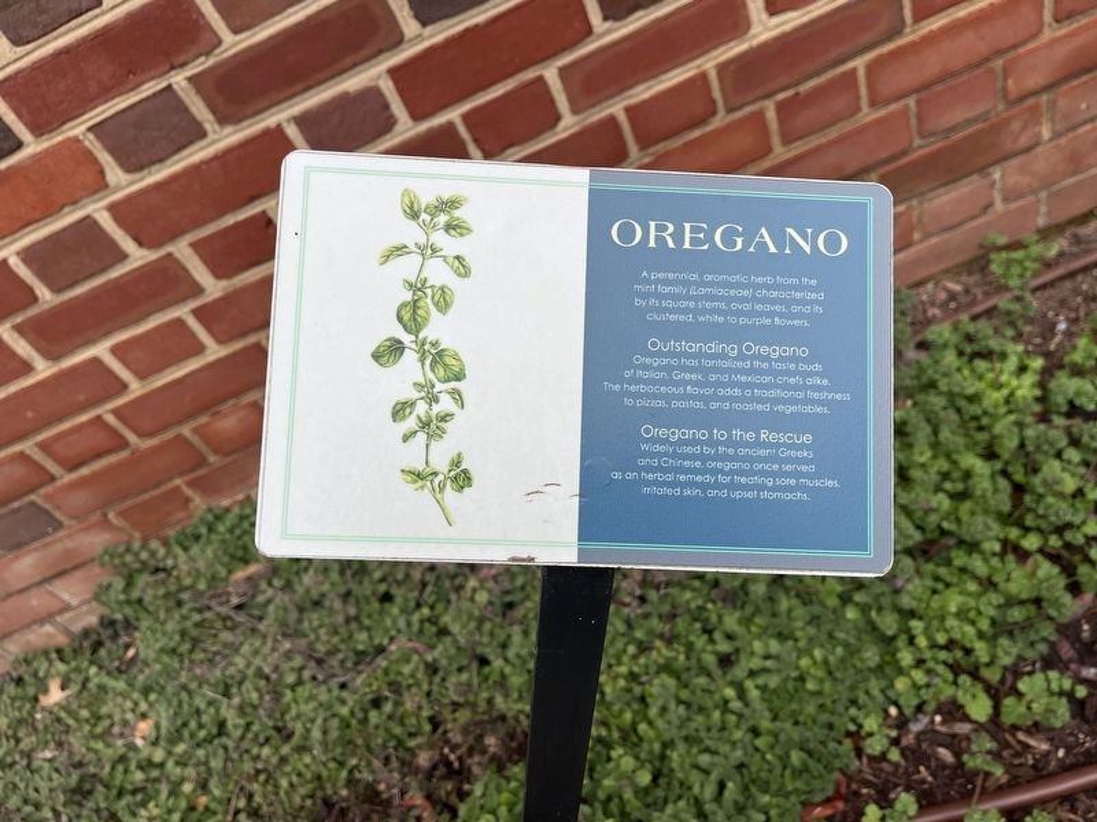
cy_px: 411
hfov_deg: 67.3
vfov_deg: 53.1
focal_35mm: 26
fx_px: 824
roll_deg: +27.9
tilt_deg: -41.9
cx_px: 548
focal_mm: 5.1
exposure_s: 1/122
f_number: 1.6
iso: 50
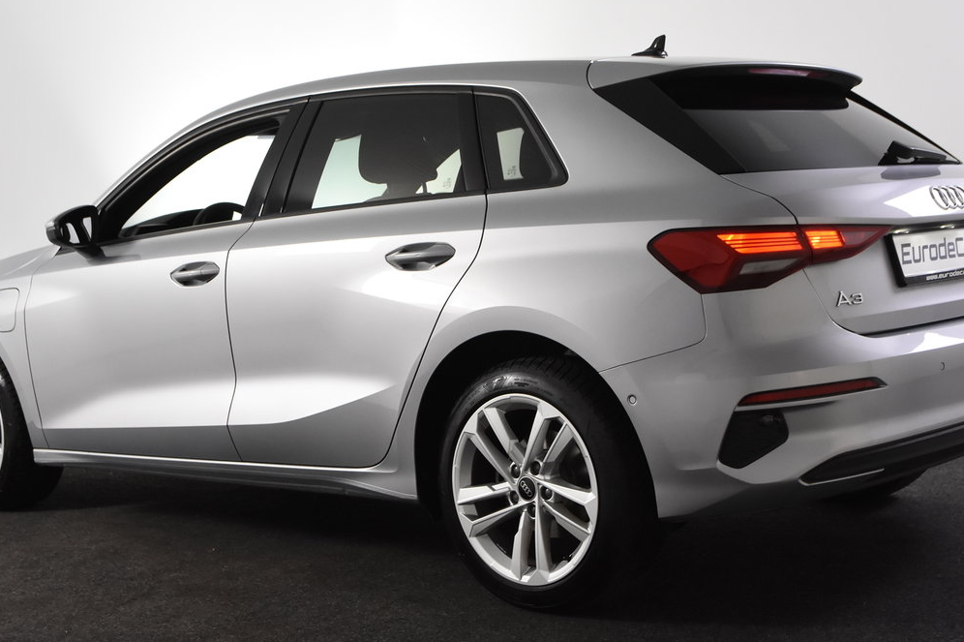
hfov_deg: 36.9
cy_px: 316
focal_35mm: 54
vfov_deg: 25.0
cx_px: 483
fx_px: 1445
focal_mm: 28
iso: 1600
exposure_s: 1/100
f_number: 5
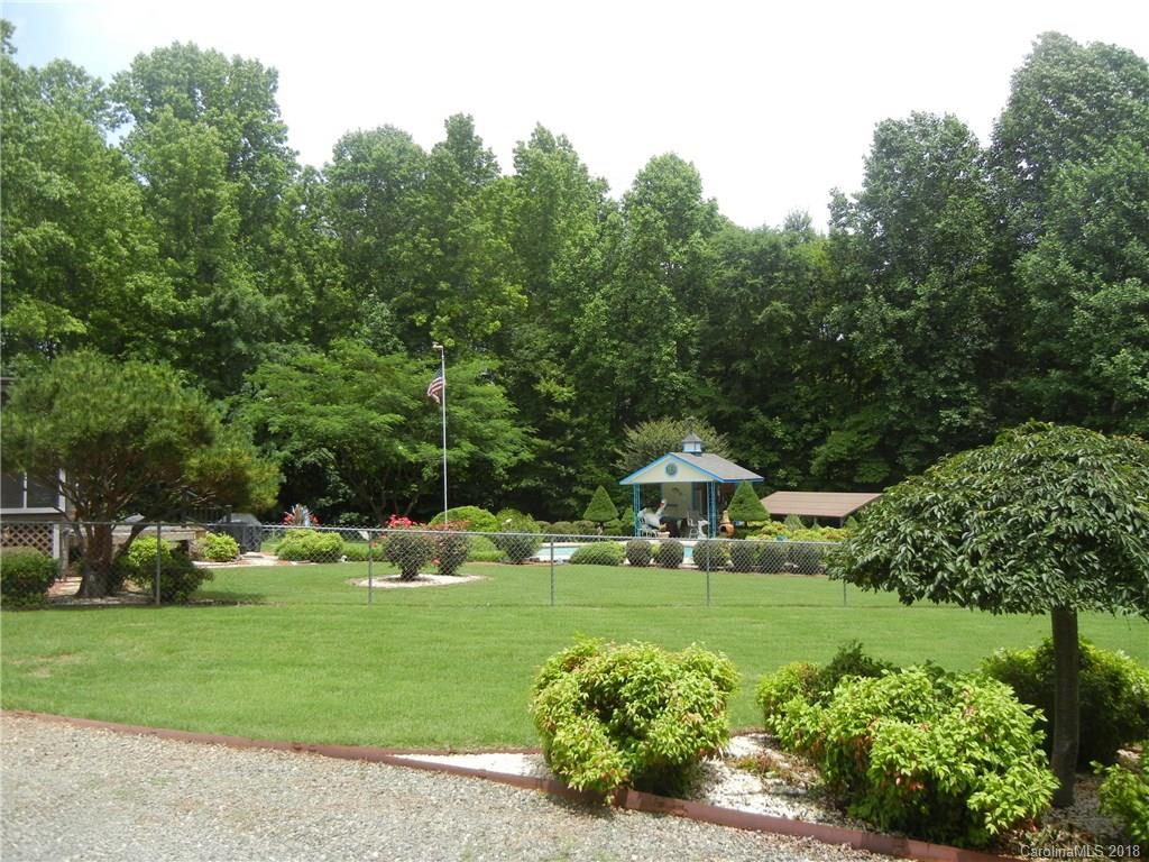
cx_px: 574
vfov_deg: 46.8
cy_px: 431
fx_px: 996
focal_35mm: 30
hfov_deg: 60.0
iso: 160
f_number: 3.5
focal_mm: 5.4
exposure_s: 1/776
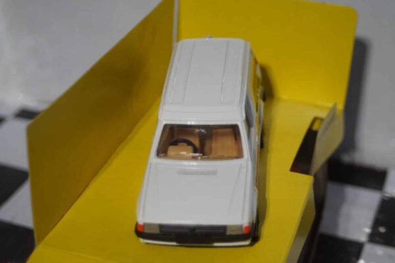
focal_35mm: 82
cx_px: 198
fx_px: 905
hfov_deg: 24.6
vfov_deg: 16.6
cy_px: 132
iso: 800
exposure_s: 1/160
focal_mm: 55
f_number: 5
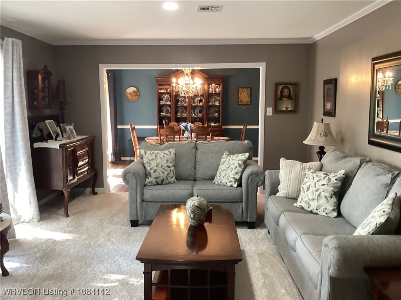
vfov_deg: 45.4
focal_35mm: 31
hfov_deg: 58.4
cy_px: 150
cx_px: 200
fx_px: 359
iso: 200
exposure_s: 1/60
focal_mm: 3.3
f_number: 2.4
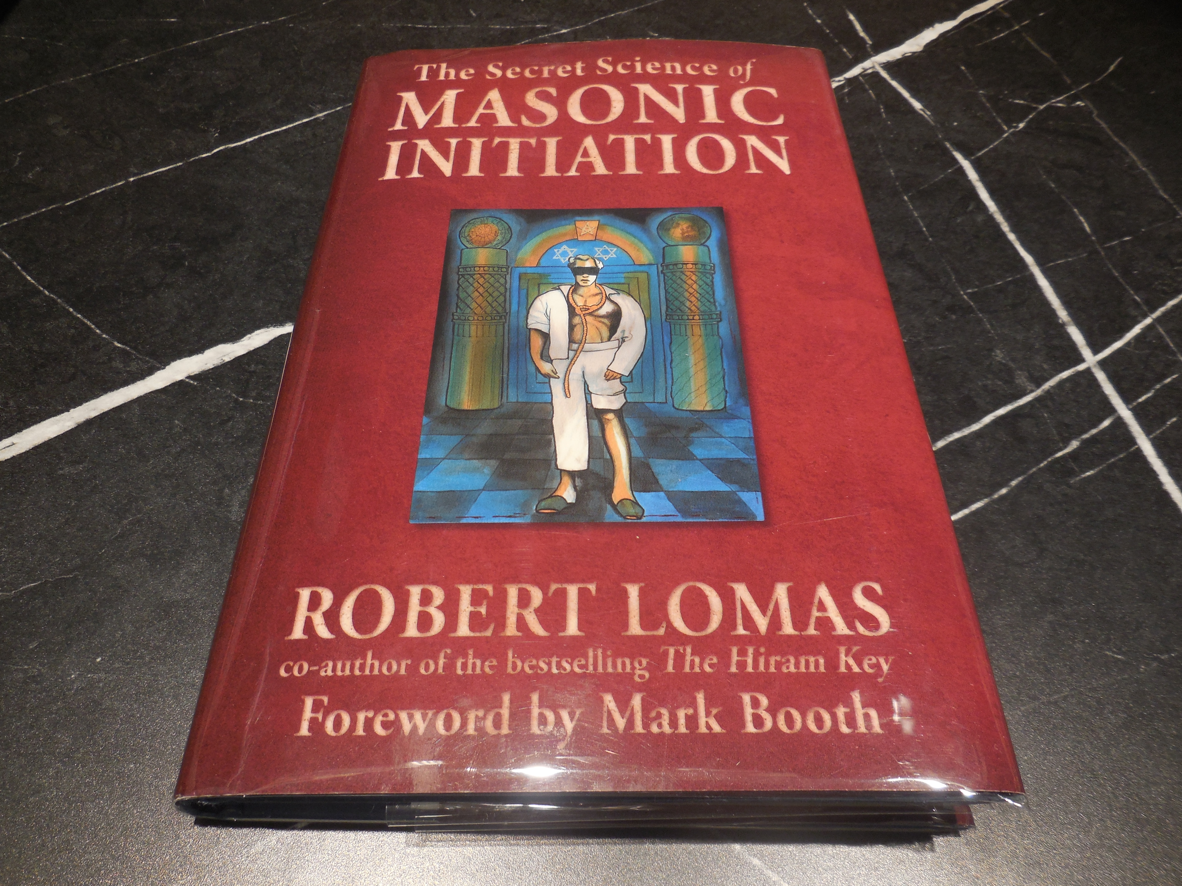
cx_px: 591
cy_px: 443
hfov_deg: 69.4
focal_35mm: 25
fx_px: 854
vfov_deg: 54.9
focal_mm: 4.5
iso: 140
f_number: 3.1
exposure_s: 1/30
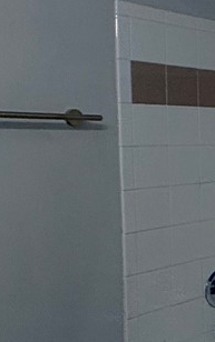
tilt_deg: -2.4
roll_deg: +0.3
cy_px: 168
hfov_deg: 10.2
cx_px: 703
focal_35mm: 77
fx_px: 721
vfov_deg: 26.8
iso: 64
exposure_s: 1/120
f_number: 2.2
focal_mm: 2.22
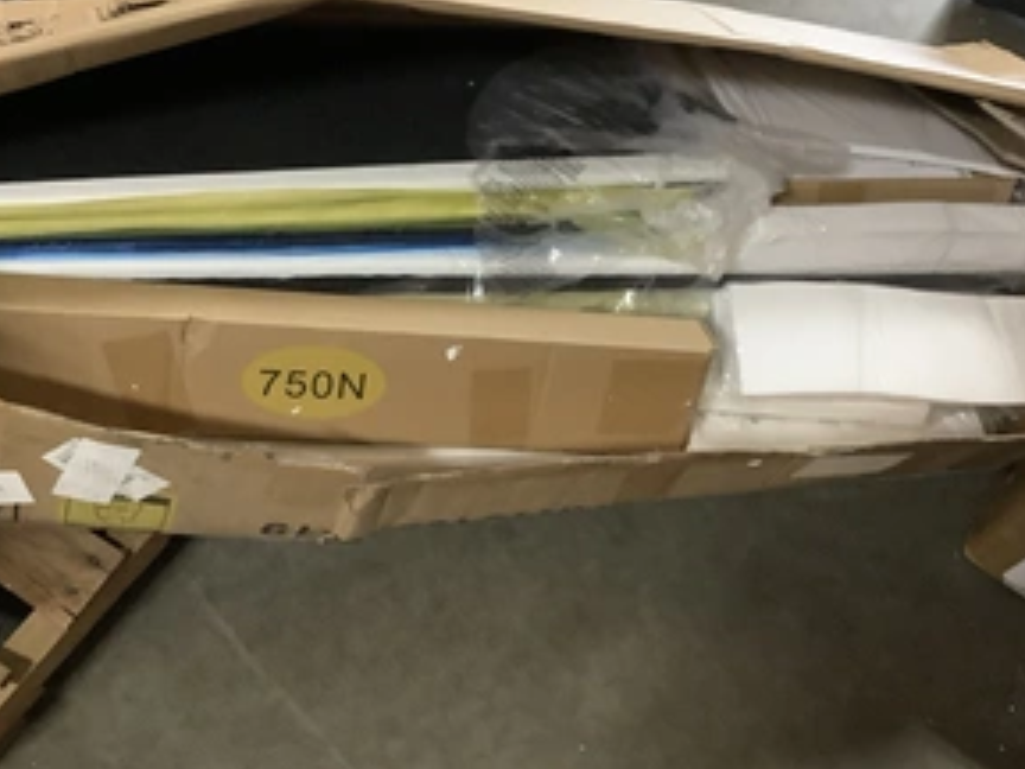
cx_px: 491
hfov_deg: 43.8
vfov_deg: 33.5
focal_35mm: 43
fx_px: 1273
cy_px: 295
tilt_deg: -58.5
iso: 400
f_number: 2.4
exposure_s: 1/30
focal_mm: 3.3
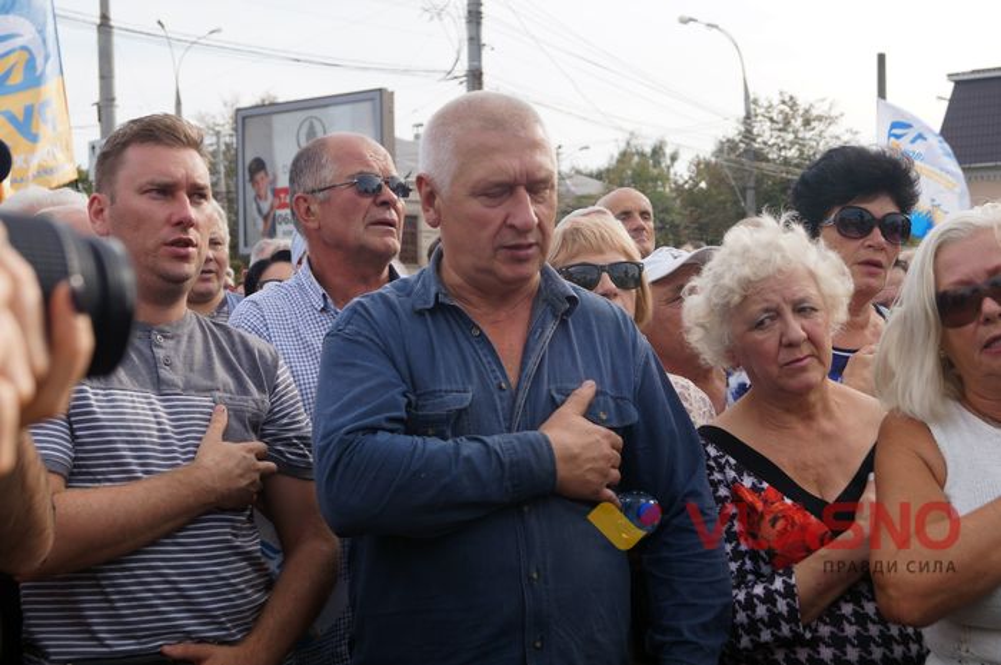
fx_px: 1458
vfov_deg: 25.7
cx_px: 500
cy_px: 332
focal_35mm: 52
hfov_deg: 37.9
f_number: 6.3
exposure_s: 1/160
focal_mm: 35
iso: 100
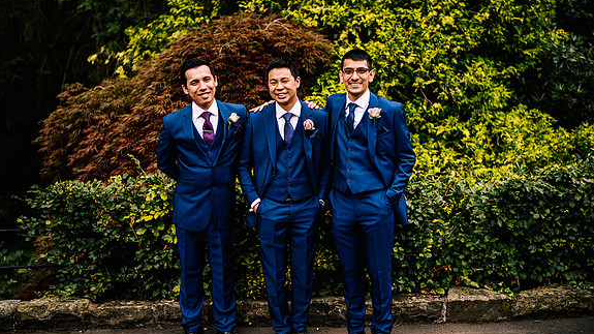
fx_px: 583
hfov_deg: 54.0
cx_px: 298
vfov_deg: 31.9
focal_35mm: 37
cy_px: 185
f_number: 4
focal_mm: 35
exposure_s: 1/1250
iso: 100
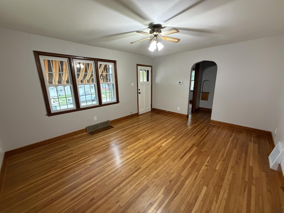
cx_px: 142
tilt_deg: -12.7
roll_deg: +1.4
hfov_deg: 102.1
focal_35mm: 14
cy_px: 106
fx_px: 115
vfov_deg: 85.7
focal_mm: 2.22
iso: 640
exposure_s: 1/60
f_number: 2.2
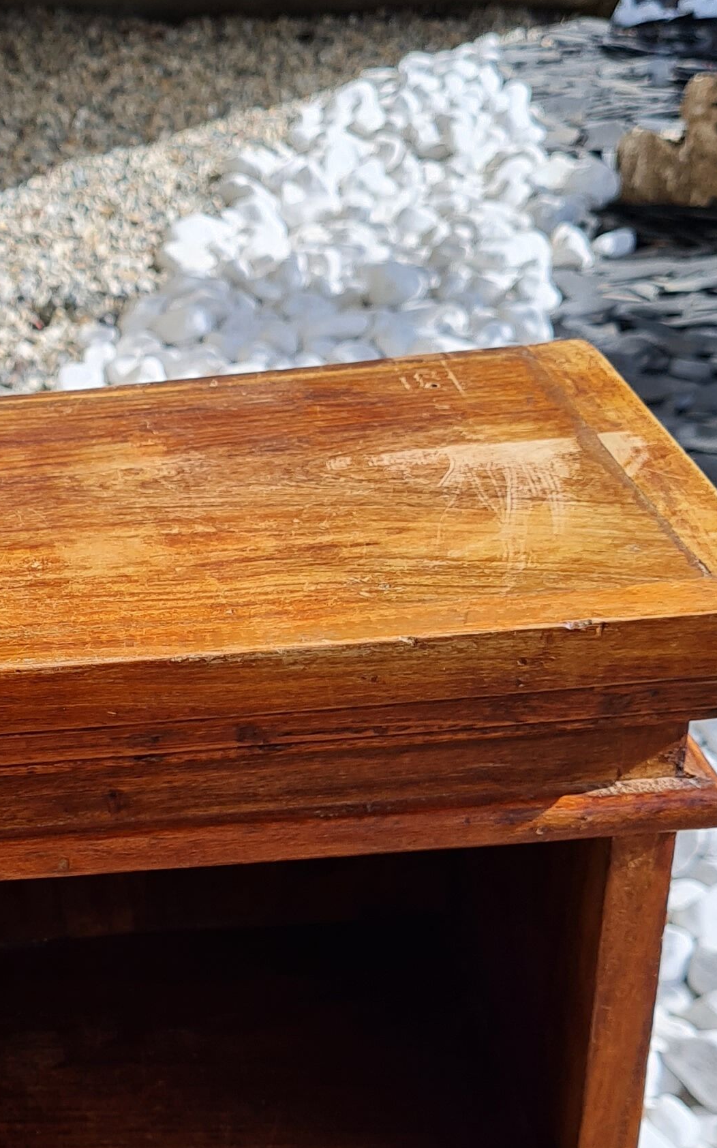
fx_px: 2064
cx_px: -111
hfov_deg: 18.8
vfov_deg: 30.6
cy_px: 839
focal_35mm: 66
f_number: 1.8
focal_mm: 5.4
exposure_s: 1/1696
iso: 50
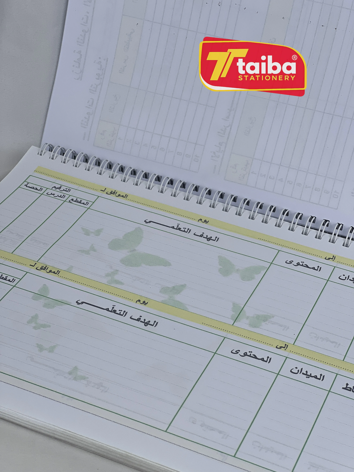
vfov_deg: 25.3
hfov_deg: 19.1
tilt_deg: -34.0
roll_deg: -5.0
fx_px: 1050
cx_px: 177
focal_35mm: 77
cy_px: 236
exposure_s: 1/320
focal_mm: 9
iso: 32
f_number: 2.8
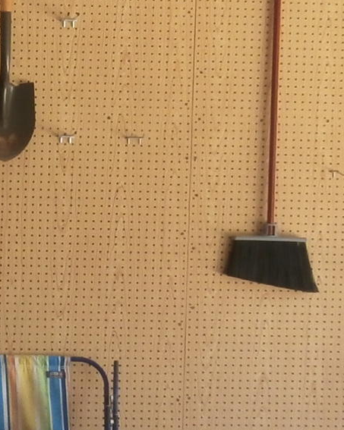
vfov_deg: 15.5
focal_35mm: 124
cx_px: -120
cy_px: 123
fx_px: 1579
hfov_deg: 12.0
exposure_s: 1/60
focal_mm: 4.2
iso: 100
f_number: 3
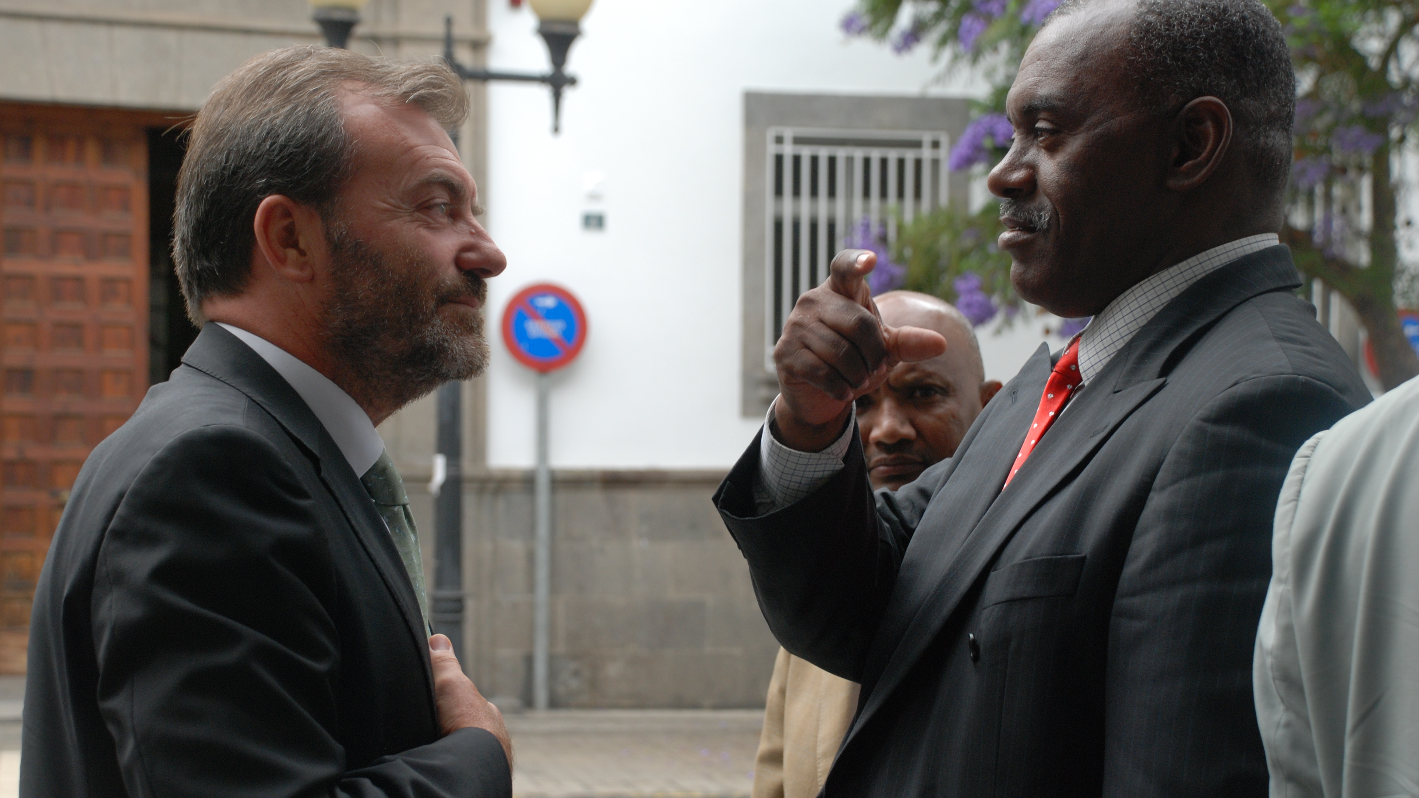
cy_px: 440
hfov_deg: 26.8
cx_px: 709
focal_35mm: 79
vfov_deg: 15.3
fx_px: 2973
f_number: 6.3
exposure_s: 1/160
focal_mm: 50
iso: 320
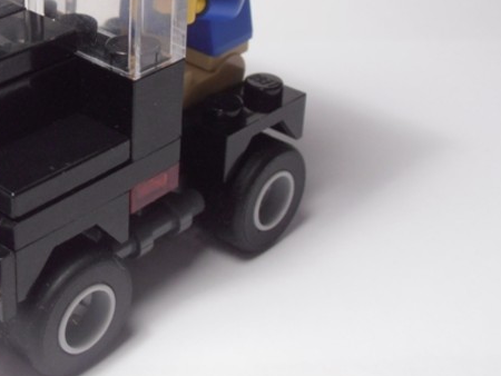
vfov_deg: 19.7
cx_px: 57
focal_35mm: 74
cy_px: 73
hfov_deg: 25.5
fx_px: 1072
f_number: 3.9
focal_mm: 6.61
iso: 100
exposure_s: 1/40
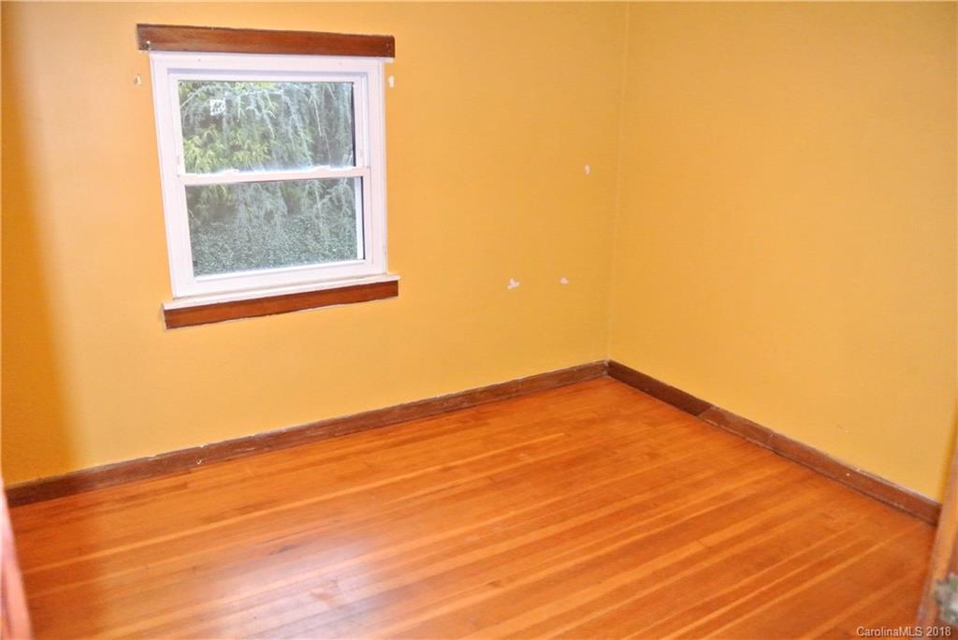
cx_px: 479
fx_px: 719
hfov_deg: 67.4
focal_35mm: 27
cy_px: 320
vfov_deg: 48.0
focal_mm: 10
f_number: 3.5
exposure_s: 1/60
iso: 3200
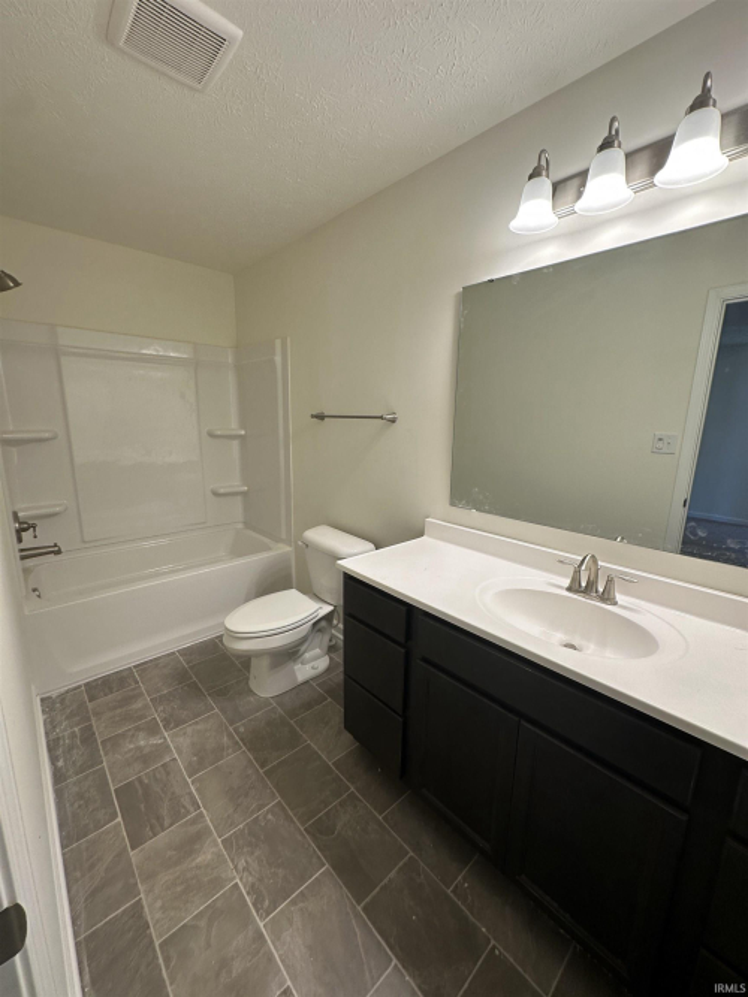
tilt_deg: -11.9
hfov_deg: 85.7
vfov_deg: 102.1
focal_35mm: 14
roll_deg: -1.0
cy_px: 498
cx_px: 374
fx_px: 403
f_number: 2.2
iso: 80
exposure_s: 1/120
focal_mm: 2.22
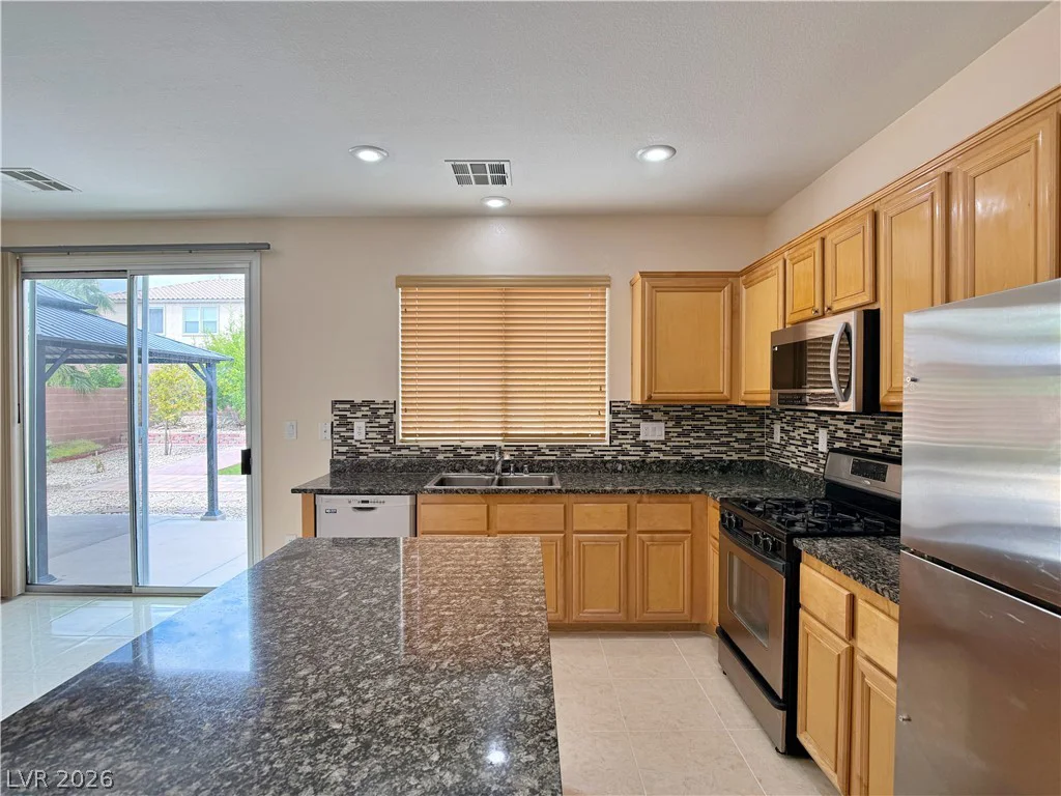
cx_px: 530
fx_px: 736
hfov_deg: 71.6
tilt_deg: +1.5
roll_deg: +0.5
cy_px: 398
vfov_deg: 56.8
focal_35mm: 24
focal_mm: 6.76
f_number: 1.78
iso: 100
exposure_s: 1/255
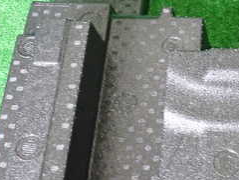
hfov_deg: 24.7
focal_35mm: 75
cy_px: 97
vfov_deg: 19.6
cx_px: 242
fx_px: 518
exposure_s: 1/30
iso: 640
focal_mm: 5.4
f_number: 2.3
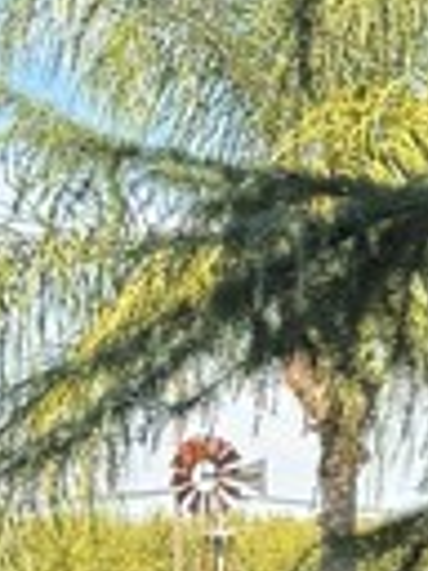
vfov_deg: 10.3
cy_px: 178
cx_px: 811
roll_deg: +1.0
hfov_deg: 7.5
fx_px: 3165
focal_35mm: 192
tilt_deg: +7.1
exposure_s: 1/756
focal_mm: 6.76
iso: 80
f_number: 1.78
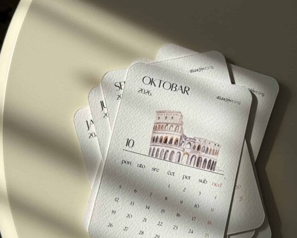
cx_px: 163
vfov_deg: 21.8
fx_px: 615
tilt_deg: -79.9
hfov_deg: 27.1
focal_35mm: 70
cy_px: 130
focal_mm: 6.76
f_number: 1.78
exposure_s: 1/1754
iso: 64
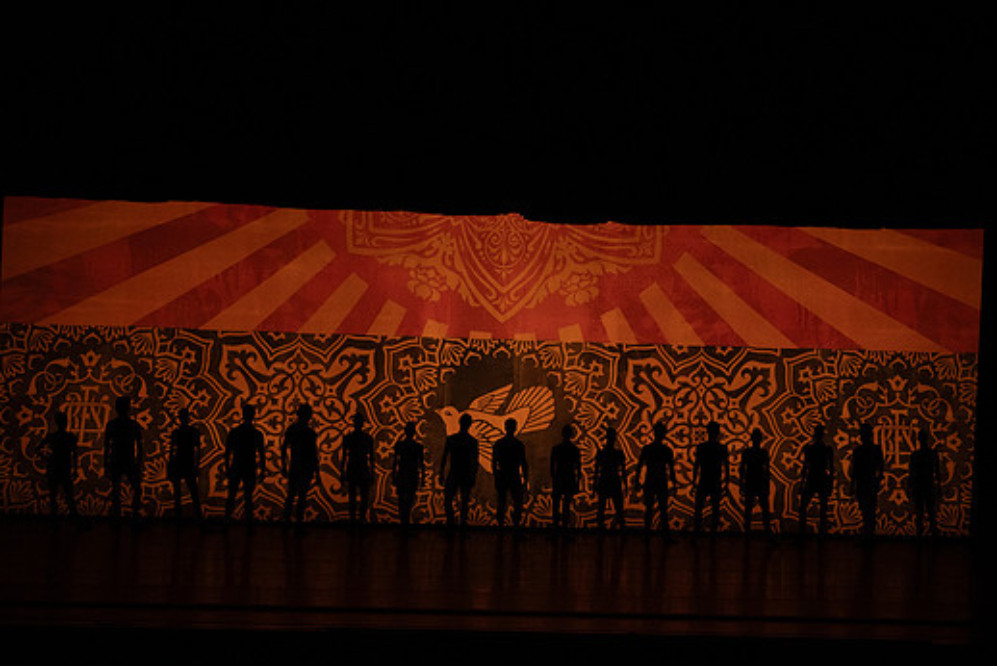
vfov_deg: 12.2
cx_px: 550
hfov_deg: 18.2
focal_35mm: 112
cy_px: 311
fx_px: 3103
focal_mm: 100
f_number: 6.3
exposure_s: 1/400
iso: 6400
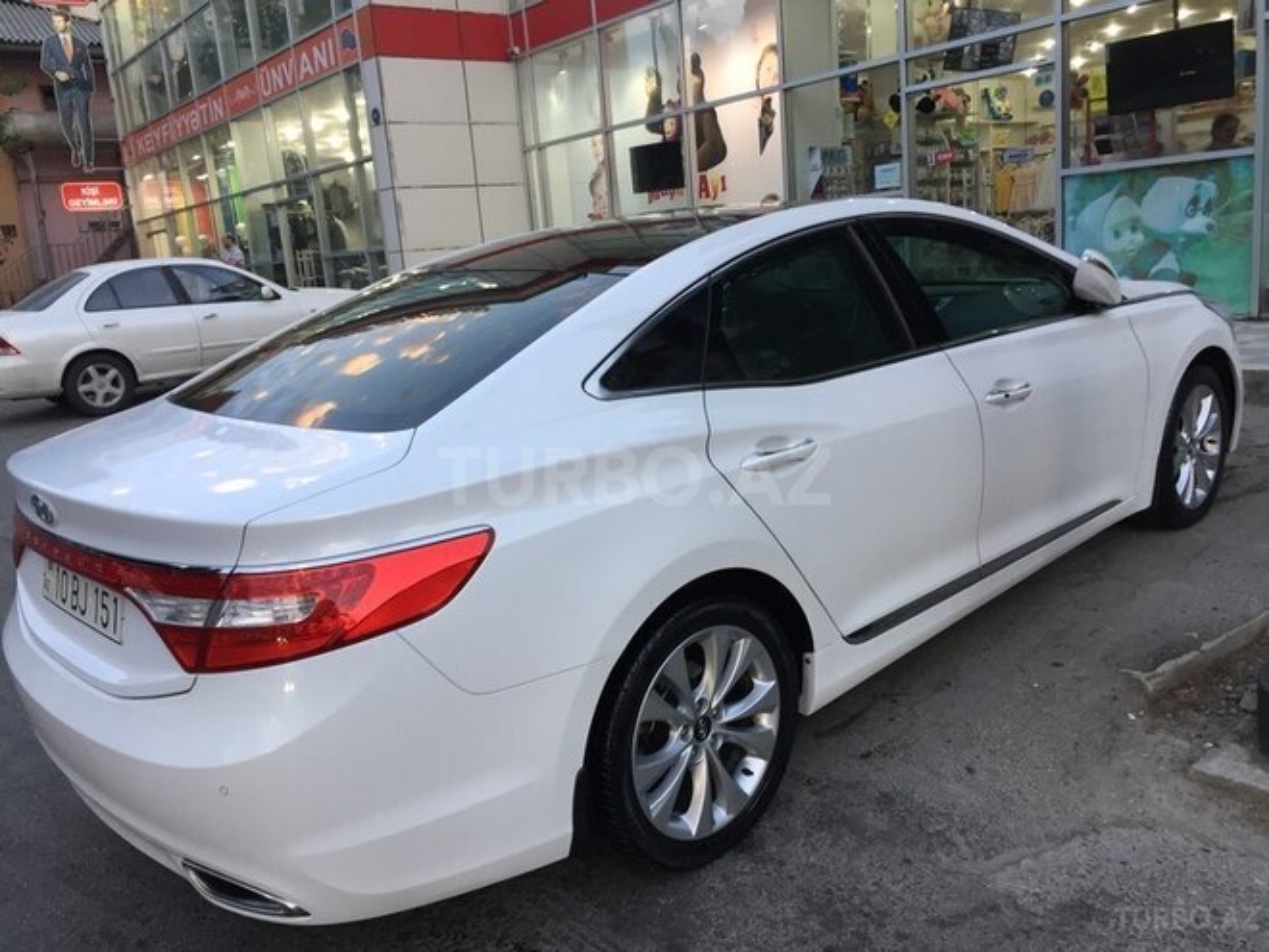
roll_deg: +3.3
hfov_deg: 61.7
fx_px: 1063
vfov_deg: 48.2
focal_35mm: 29
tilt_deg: -6.8
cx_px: 634
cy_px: 476
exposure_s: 1/33
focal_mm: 4.15
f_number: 2.2
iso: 32
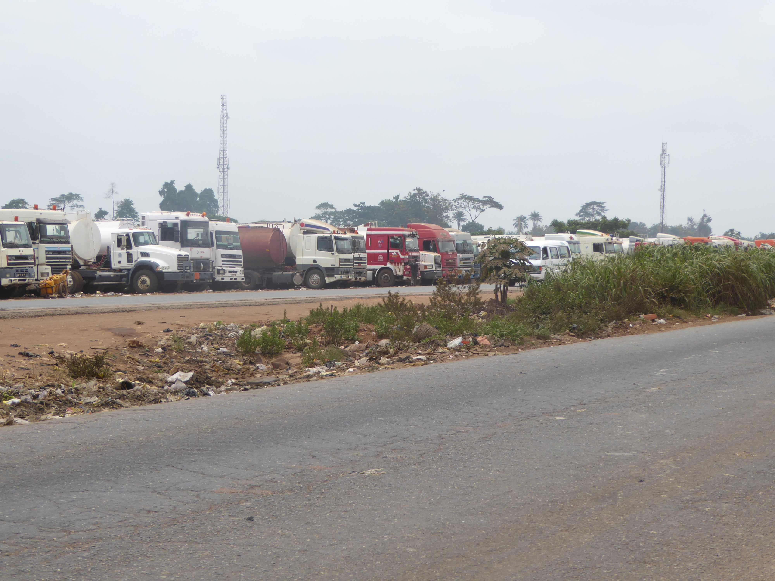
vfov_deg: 18.7
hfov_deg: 24.7
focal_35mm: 79
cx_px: 388
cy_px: 290
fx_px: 1769
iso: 80
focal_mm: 14.1
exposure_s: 1/320
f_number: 5
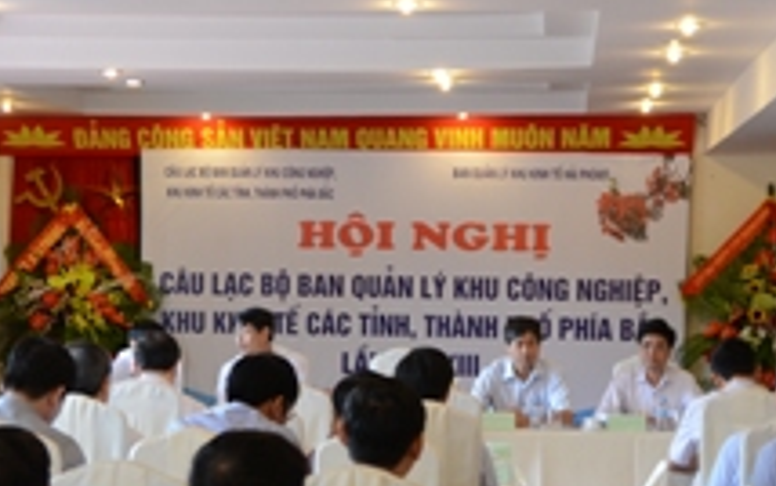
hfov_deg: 20.4
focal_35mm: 102
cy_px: 412
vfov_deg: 12.8
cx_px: 384
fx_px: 2158
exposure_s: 1/100
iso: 500
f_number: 2.8
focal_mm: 32
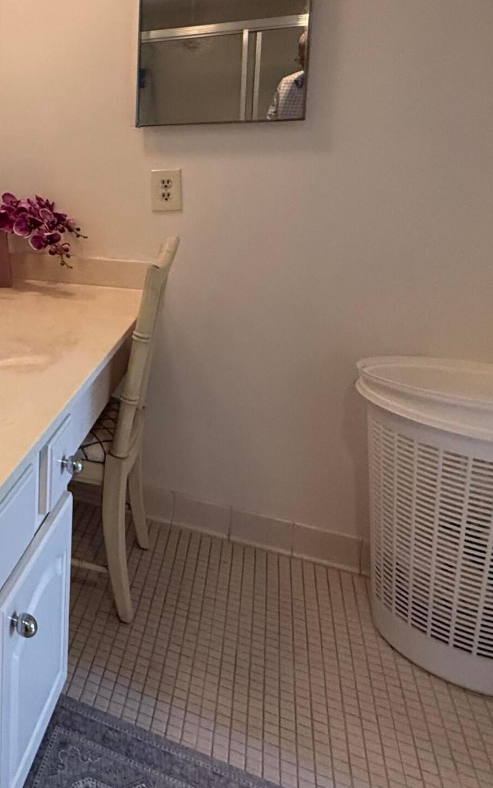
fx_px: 666
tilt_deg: -6.0
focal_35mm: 31
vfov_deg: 59.2
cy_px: 237
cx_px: -158
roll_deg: +1.7
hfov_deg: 31.0
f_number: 2.2
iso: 320
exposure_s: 1/120
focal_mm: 2.22
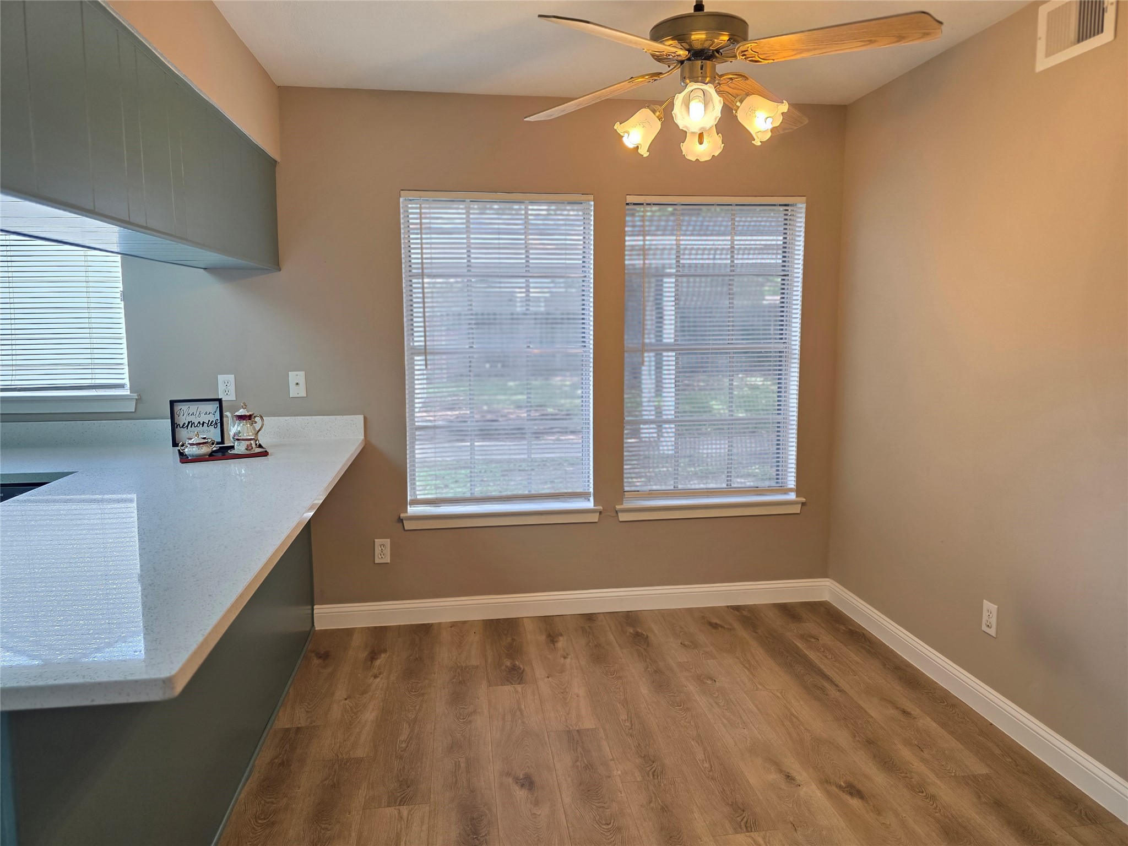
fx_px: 749
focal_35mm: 23
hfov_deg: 73.9
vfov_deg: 58.9
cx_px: 564
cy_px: 423
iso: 200
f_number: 1.7
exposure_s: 1/120
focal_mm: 6.3
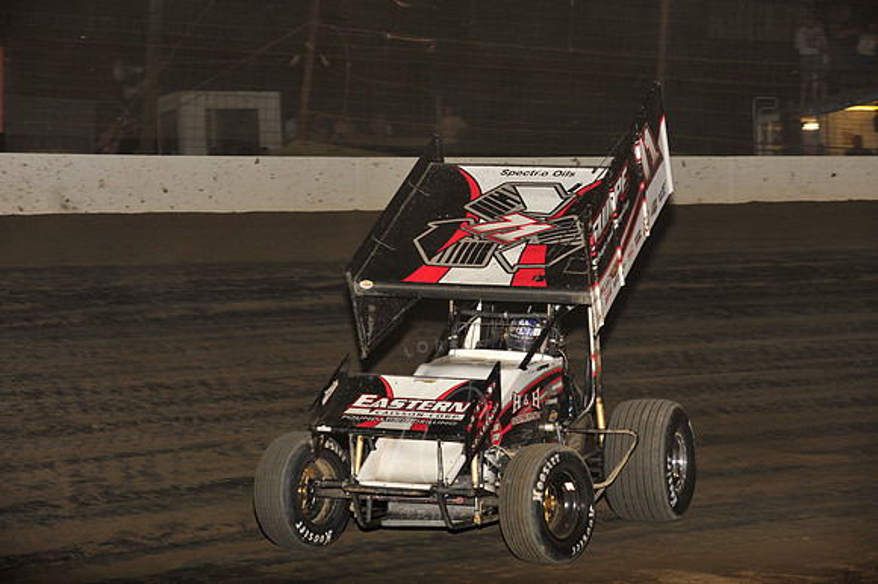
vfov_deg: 11.4
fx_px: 2925
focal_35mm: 120
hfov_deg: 17.1
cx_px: 439
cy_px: 292
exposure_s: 1/320
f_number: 6.3
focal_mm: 120
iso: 800
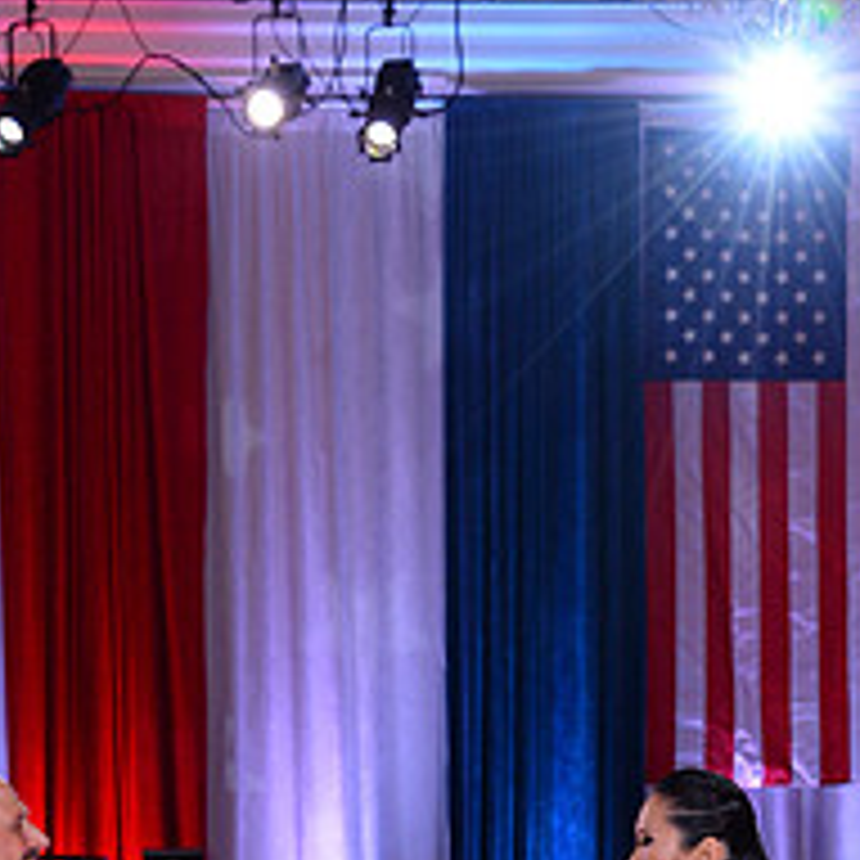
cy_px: 1063
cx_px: 344
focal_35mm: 160
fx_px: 4497
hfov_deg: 10.9
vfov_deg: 10.7
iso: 1600
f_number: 5.6
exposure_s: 1/250
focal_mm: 62
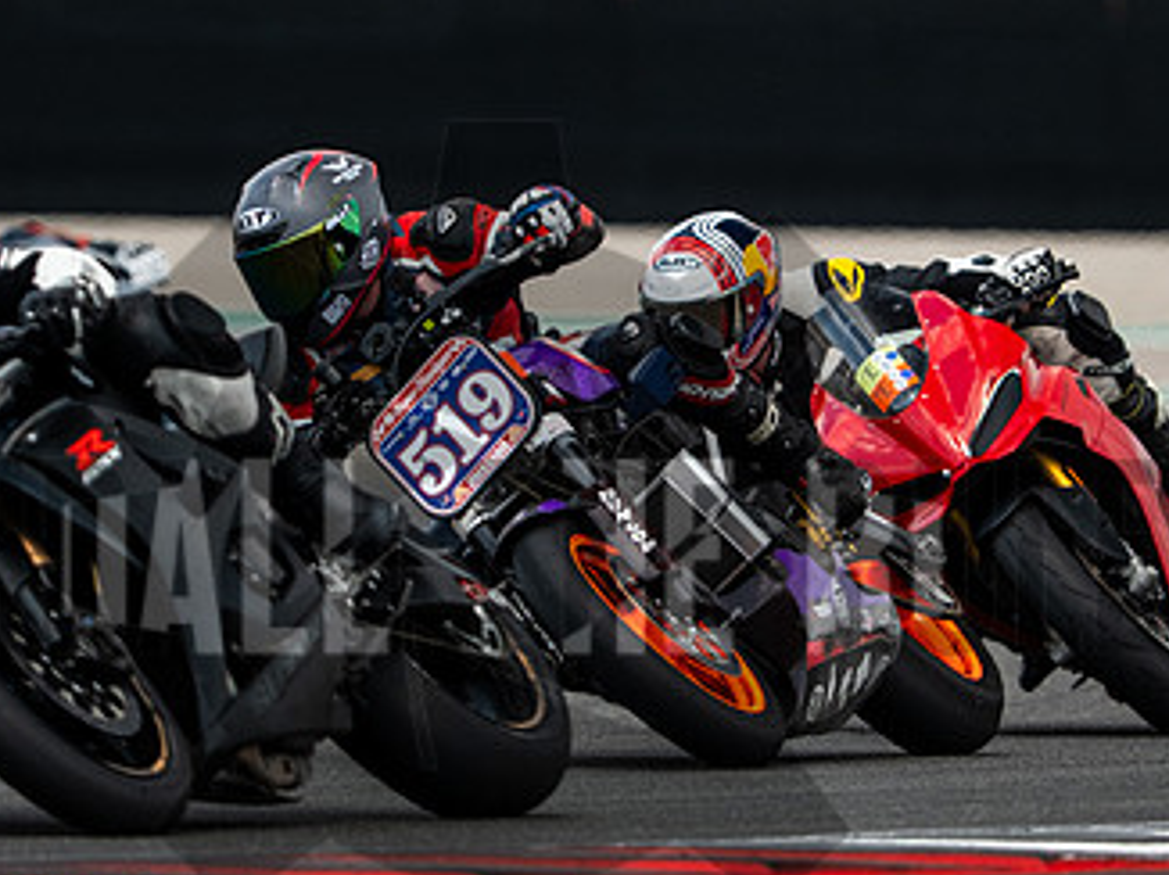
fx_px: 30067
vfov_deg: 1.7
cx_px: 750
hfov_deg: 2.2
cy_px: 396
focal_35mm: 891
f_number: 2.8
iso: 500
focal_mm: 280
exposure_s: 1/2500
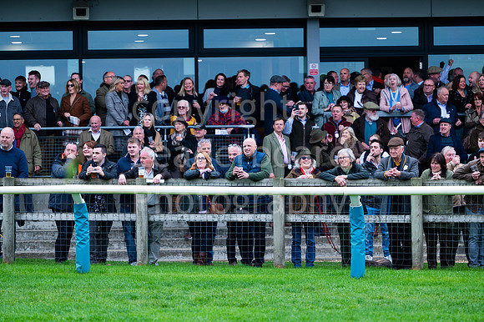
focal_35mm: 200
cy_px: 161
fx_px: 2687
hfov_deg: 10.3
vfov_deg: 6.9
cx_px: 242
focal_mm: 200
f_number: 4
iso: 800
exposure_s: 1/1000
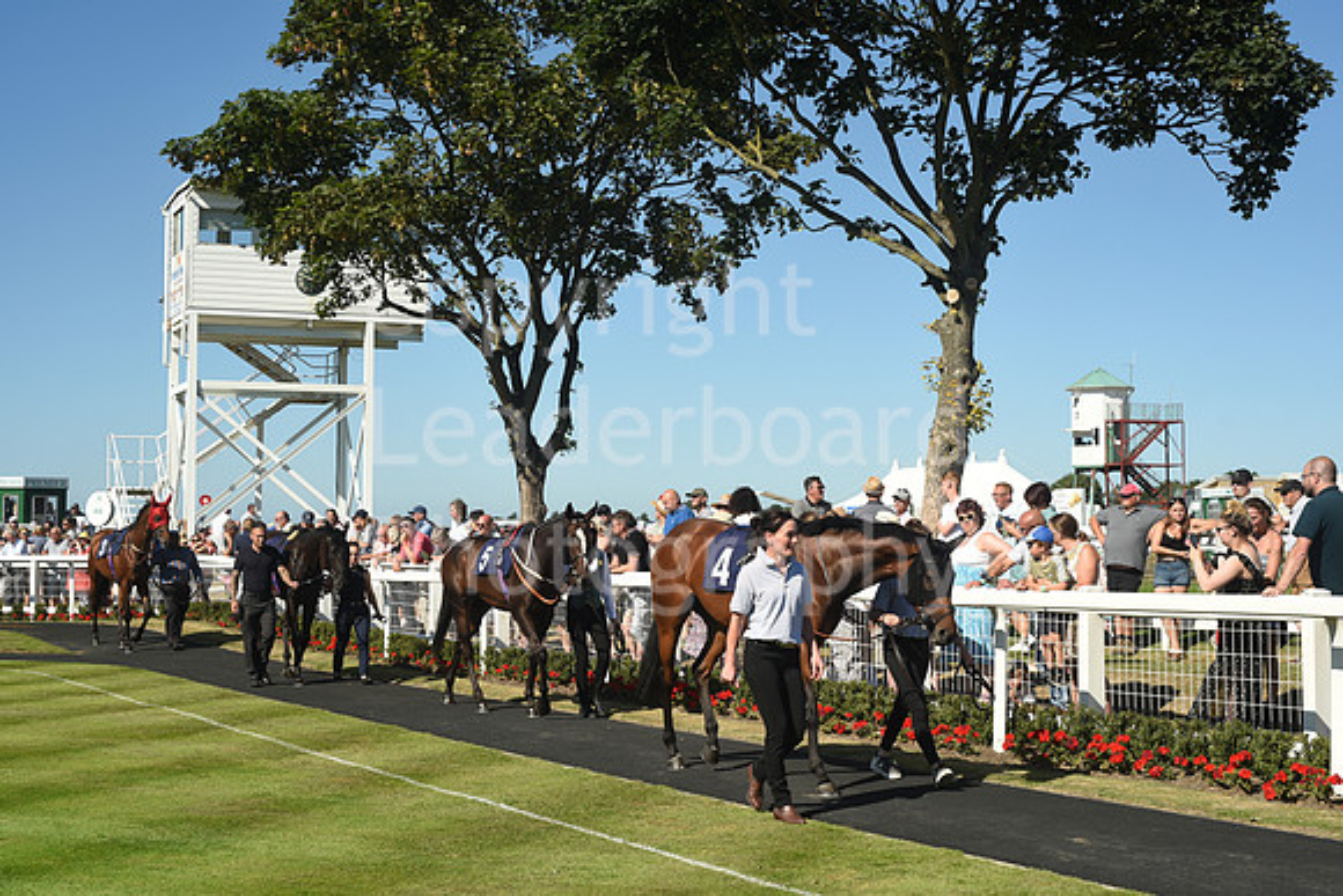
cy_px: 448
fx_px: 1866
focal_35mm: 50
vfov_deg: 27.0
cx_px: 672
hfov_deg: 39.6
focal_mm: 50
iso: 320
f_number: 6.3
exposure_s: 1/1600
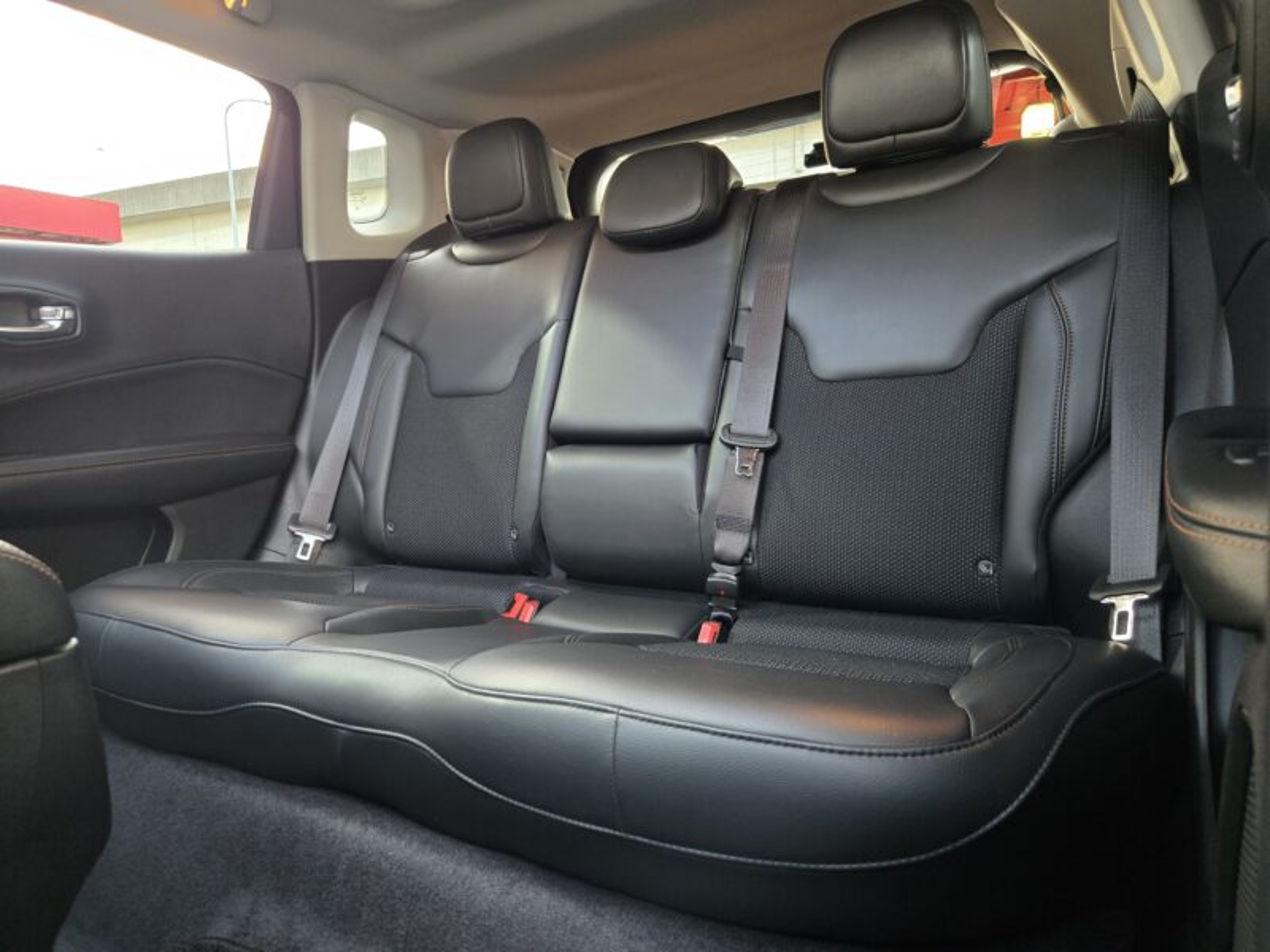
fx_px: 844
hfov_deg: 73.9
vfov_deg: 58.9
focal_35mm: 23
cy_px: 476
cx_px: 635
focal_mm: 5.4
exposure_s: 1/60
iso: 800
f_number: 1.8
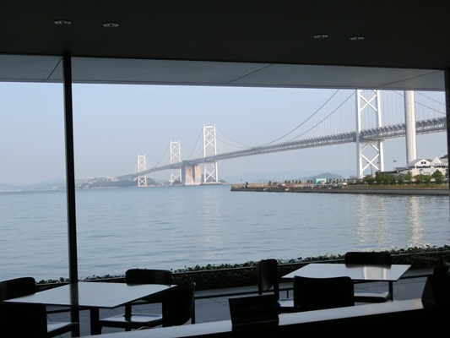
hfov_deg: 38.2
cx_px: 225
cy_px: 169
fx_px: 650
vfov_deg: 29.1
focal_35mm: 50
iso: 80
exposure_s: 1/500
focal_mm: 9.16
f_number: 4.3
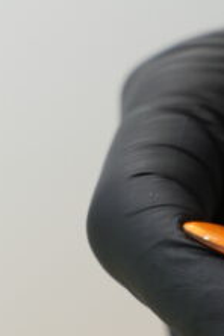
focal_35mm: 258
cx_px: 193
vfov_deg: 7.9
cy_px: 397
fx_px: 2405
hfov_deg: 5.3
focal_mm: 55.8
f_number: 3.5
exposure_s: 1/160
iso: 1600
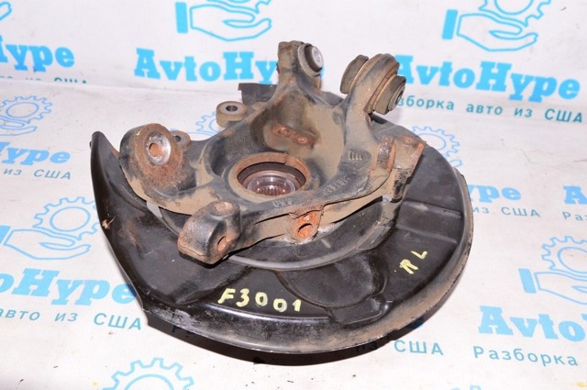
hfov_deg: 48.0
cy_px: 195
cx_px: 294
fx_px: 660
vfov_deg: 32.9
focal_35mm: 40
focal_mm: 27
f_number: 8
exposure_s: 1/200
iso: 1600
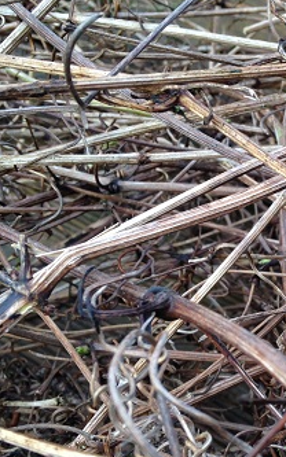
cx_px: 322
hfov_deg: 19.7
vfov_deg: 32.4
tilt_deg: -47.9
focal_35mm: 63
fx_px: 786
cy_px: 274
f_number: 2.4
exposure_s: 1/120
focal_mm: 4.12
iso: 64
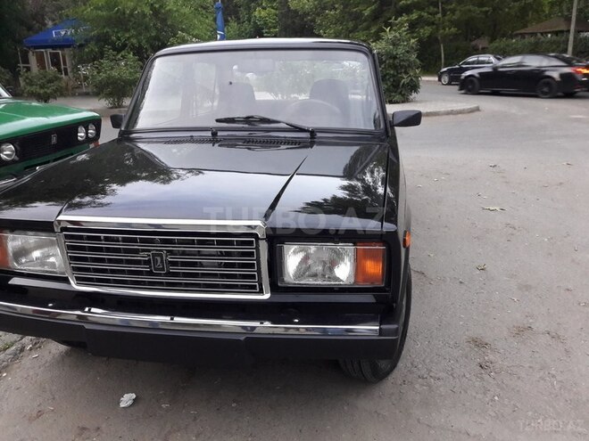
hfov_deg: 63.4
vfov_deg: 49.7
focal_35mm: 28
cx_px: 294
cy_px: 220
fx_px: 476
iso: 200
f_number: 1.9
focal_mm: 3.7
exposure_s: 1/33
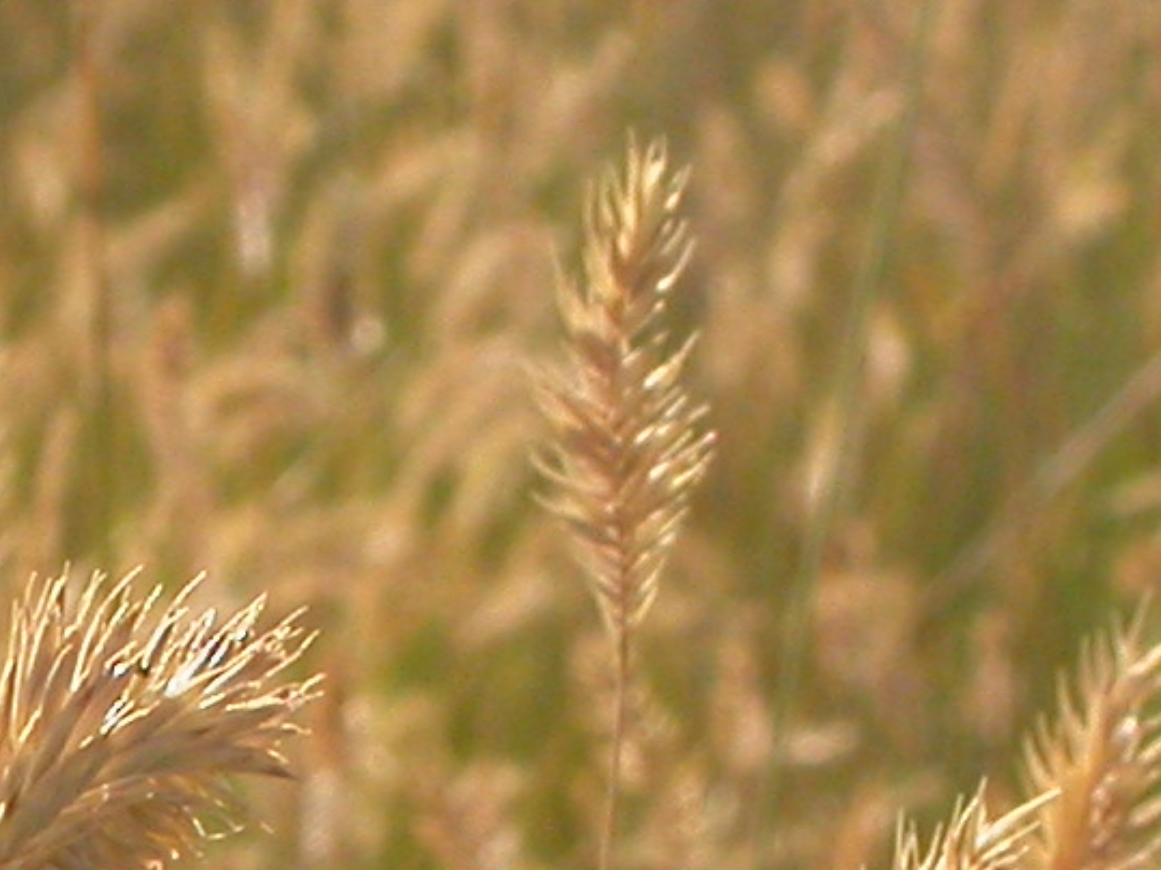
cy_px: 1303
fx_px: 11032
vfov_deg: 4.5
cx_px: 177
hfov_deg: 6.0
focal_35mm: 329
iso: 100
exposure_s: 1/229
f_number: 7.9
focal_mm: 16.2
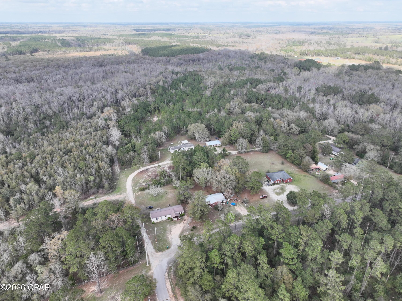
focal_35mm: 24
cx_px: 201
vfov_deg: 56.8
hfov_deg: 71.6
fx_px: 279
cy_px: 150
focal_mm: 12.29
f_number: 2.8
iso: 300
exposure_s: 1/160
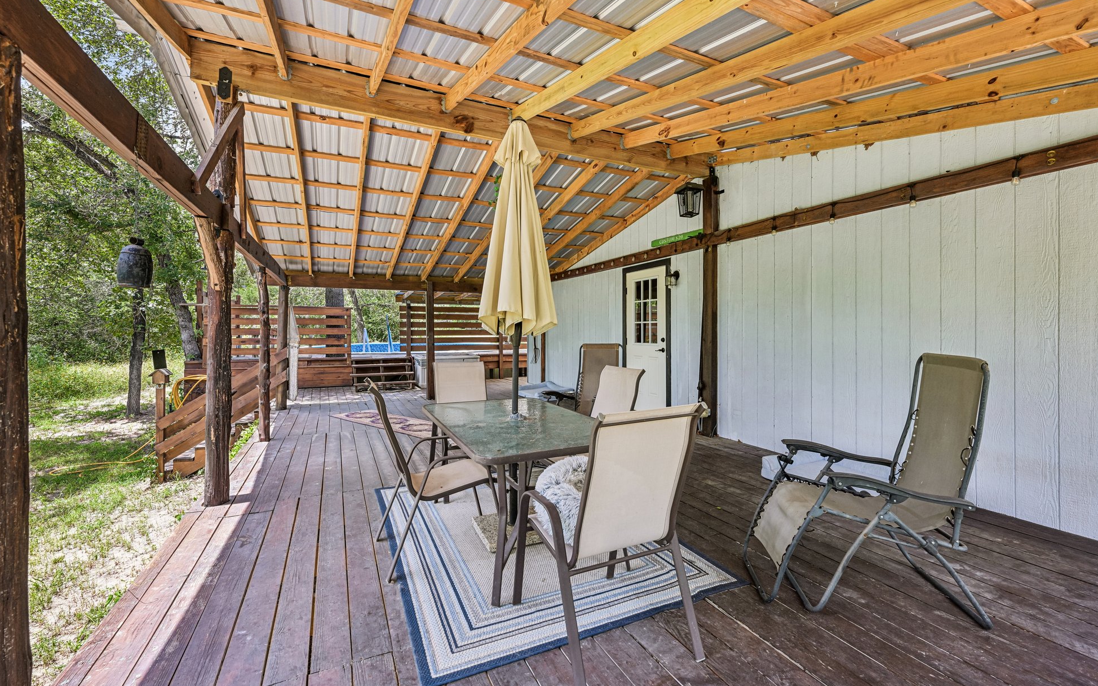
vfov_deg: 74.8
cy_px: 332
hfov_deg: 101.5
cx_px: 555
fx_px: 449
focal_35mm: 15
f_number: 6.7
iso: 100
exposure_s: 1/45
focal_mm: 14
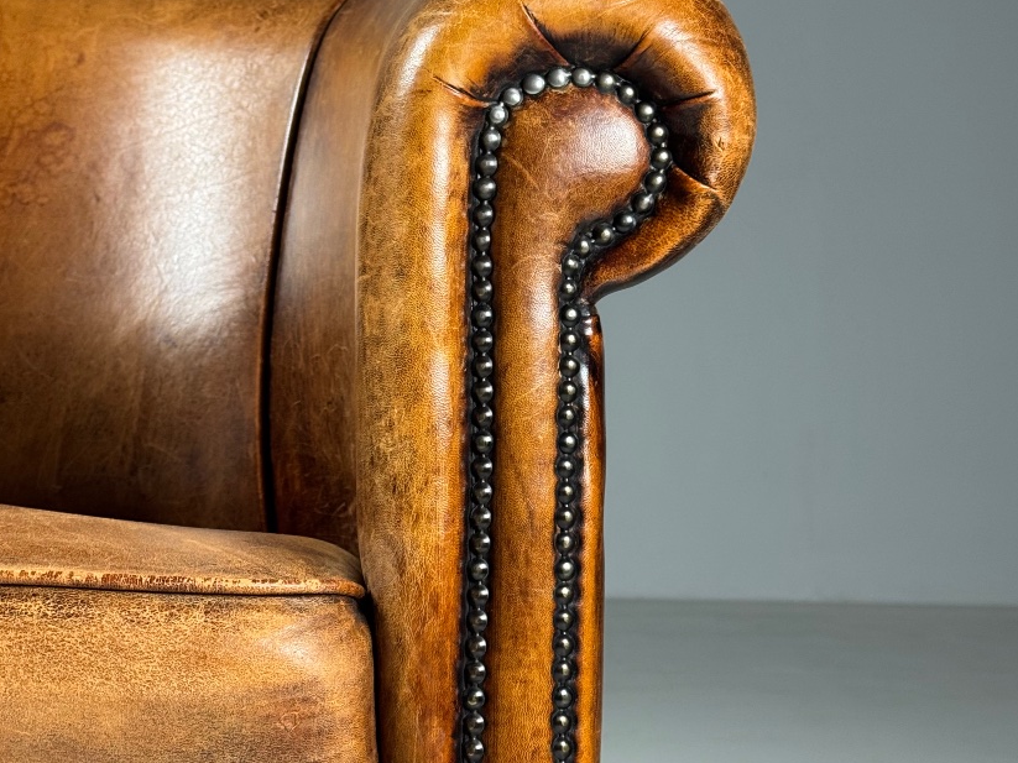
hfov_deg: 27.8
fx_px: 2058
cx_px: 505
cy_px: 365
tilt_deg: +1.2
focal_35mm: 70
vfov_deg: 21.0
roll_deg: -1.5
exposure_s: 1/50
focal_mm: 6.76
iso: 160
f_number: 1.78
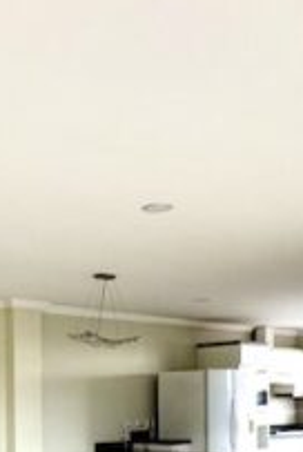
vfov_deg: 34.2
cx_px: -9
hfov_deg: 23.5
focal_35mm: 55
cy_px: 407
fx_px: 692
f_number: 2.2
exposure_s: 1/99
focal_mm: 2.22
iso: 320
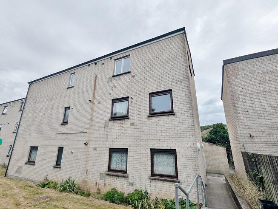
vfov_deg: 78.3
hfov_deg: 94.4
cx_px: 139
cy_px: 104
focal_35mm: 16
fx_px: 129
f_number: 2.2
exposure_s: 1/2119
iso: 52
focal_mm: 2.35
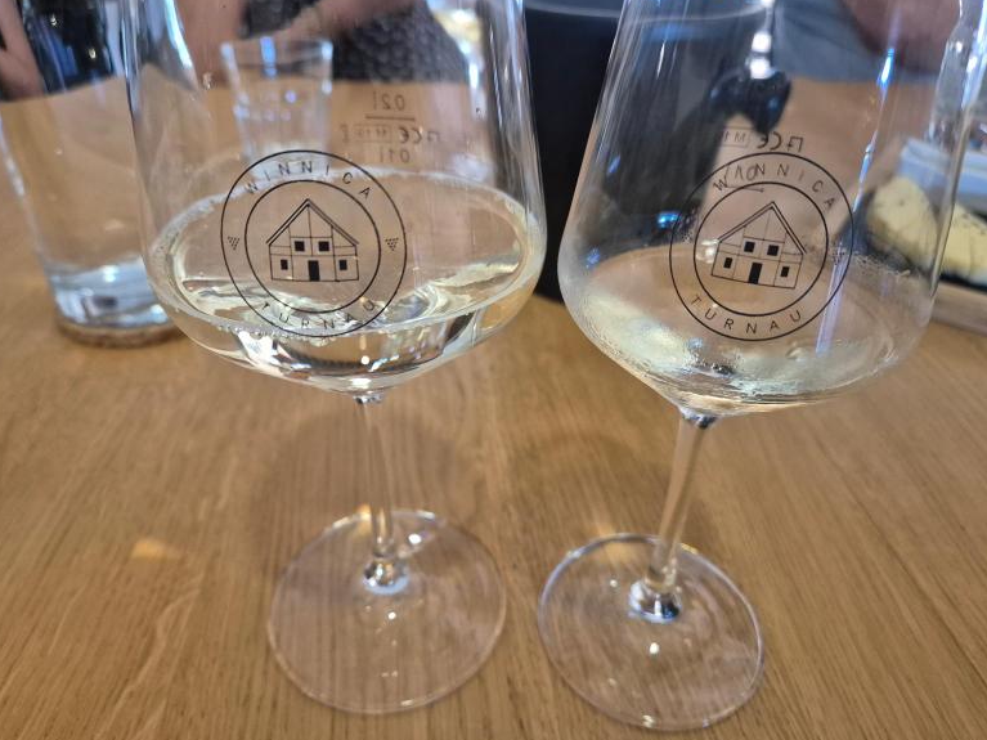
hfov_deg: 71.6
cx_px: 497
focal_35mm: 24
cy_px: 373
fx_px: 684
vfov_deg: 56.8
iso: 1000
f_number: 1.8
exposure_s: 1/100
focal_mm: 5.4
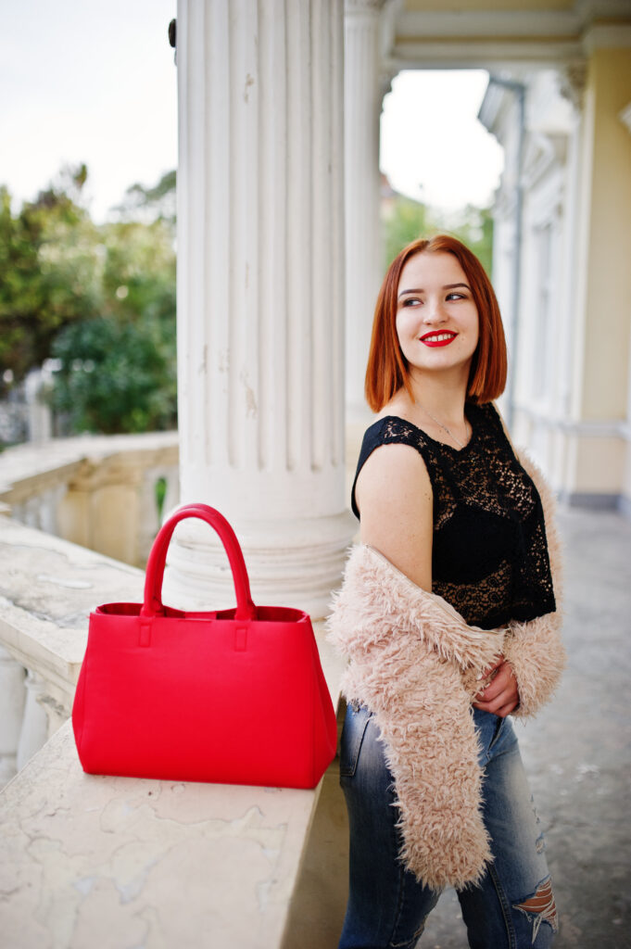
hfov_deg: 37.8
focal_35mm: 35
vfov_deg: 54.5
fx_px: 922
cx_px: 316
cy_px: 474
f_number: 1.4
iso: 200
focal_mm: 35
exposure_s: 1/1600
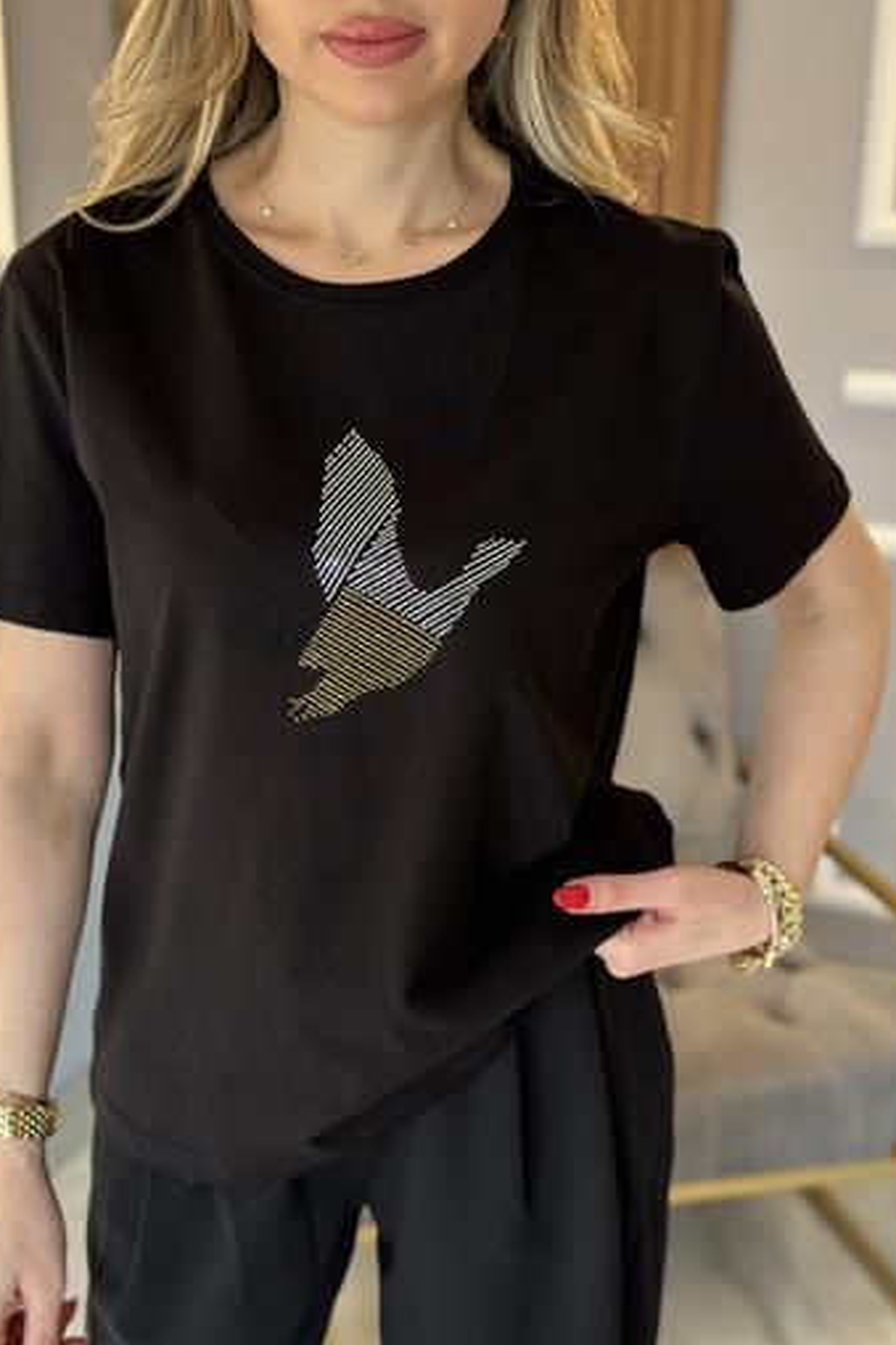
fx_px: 1905
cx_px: 391
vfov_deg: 38.9
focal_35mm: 51
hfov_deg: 26.4
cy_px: 682
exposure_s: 1/60
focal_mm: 6.86
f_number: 1.78
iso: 200
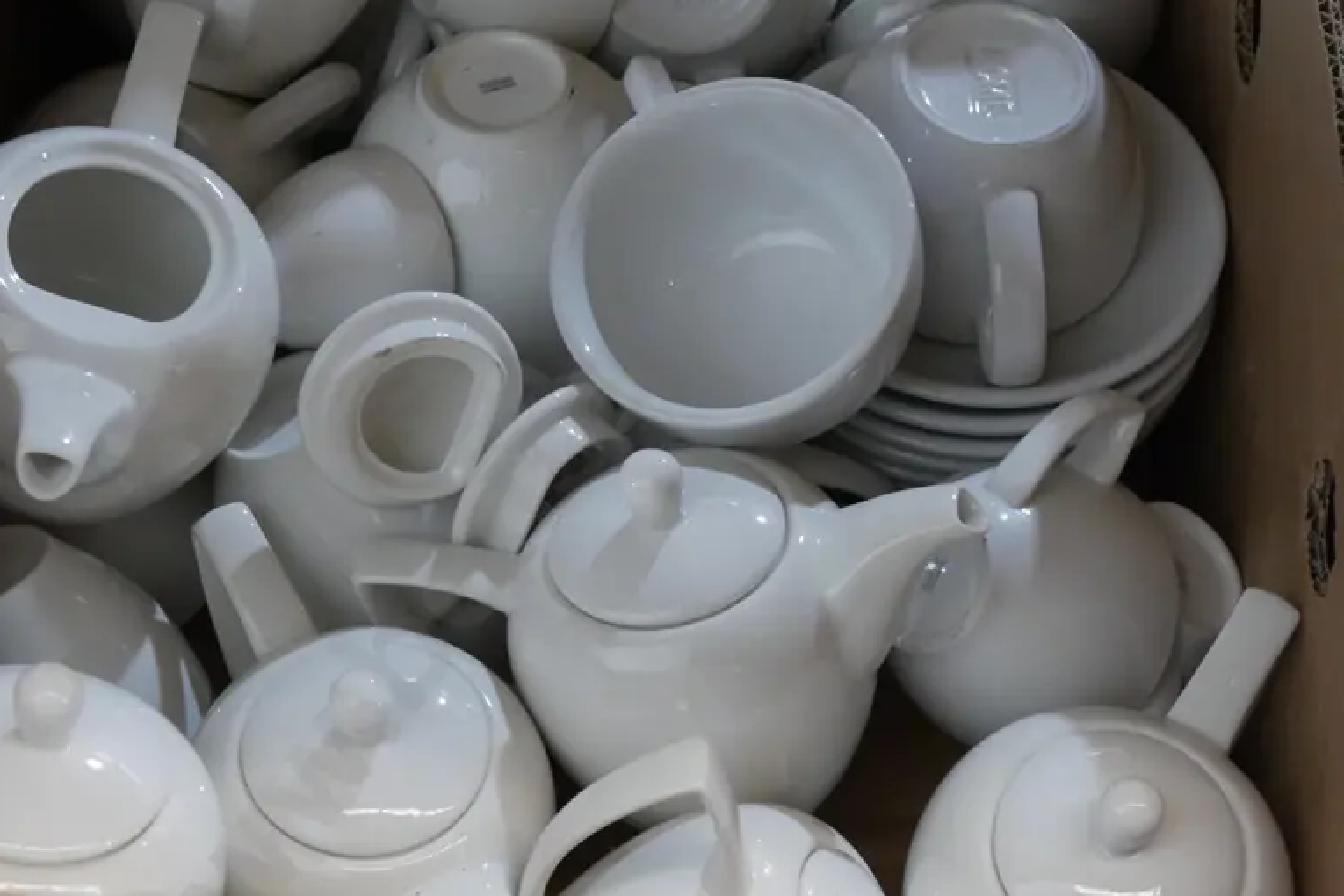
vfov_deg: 17.5
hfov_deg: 26.0
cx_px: 672
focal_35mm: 78
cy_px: 304
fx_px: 2912
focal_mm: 28
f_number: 5.3
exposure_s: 1/30
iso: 3200
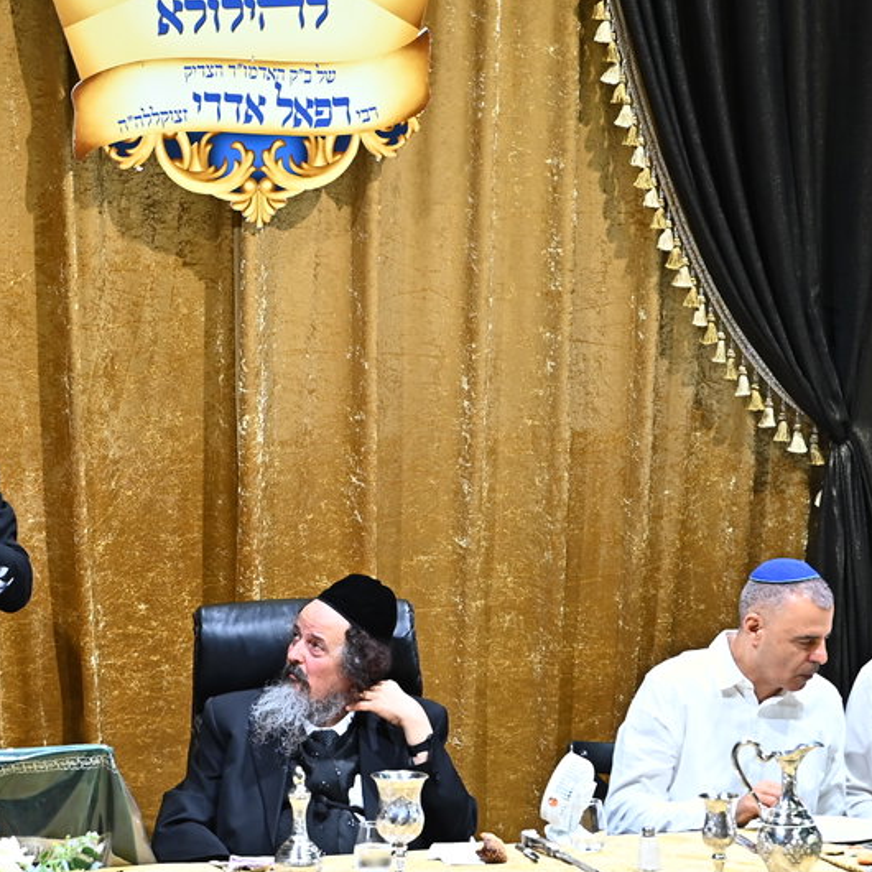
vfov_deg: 3.9
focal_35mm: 449
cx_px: 250
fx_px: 12796
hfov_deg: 3.9
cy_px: 590
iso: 1250
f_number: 4.5
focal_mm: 200
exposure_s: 1/160
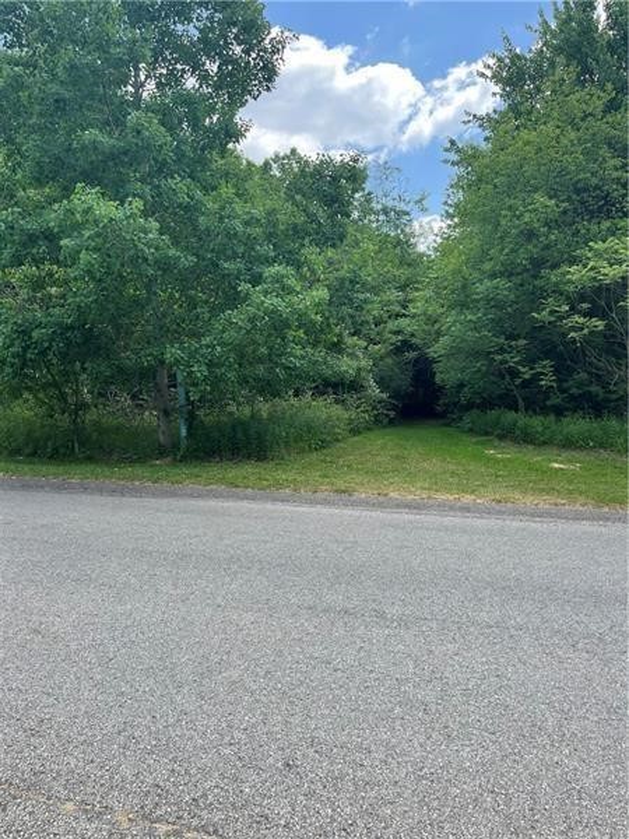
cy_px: 420
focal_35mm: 26
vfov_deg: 67.3
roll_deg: +2.9
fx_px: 630
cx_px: 314
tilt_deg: -2.6
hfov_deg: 53.1
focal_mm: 5.1
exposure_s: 1/871
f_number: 1.6
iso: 50
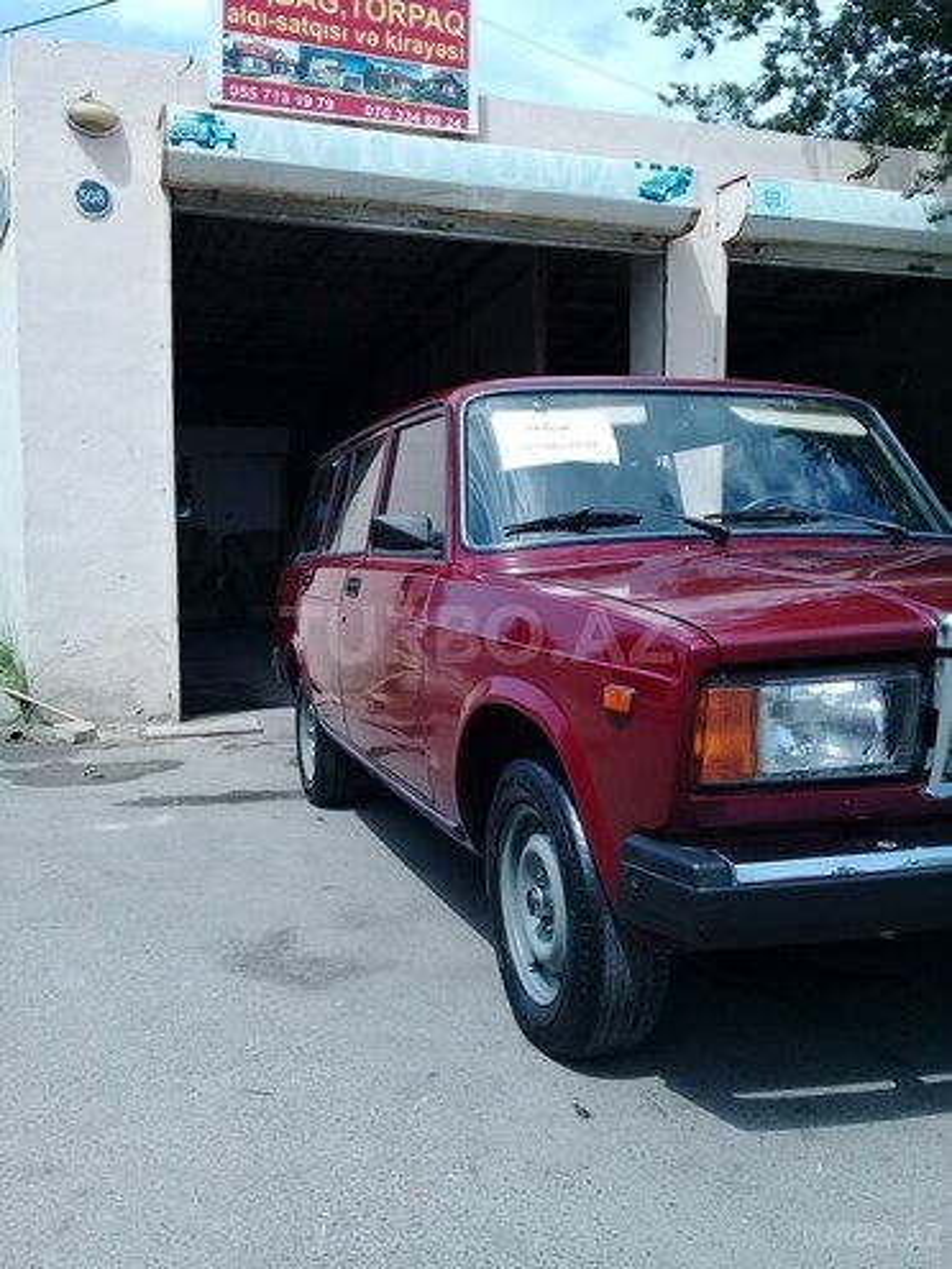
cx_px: 476
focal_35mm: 31
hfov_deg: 45.4
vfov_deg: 58.4
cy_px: 634
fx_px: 1137
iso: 64
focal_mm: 3.3
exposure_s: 1/1076
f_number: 2.2
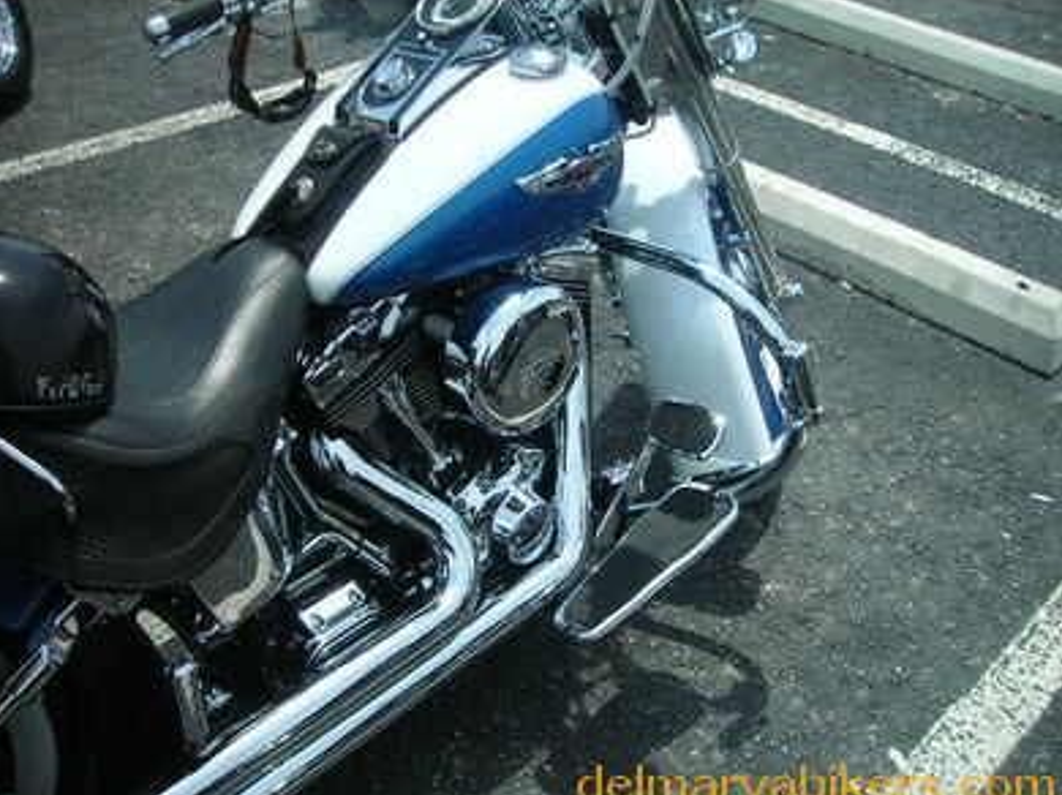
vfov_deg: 36.8
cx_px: 520
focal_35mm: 39
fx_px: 1196
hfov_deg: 47.9
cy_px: 400
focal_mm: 6.3
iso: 50
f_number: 6.4
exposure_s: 1/155
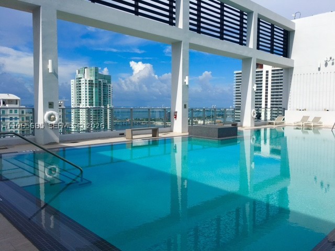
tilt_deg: -2.9
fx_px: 281
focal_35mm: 29
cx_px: 168
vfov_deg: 48.2
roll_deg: -0.2
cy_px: 126
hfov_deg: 61.7
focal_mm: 4.15
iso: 25
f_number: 2.2
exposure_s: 1/3663
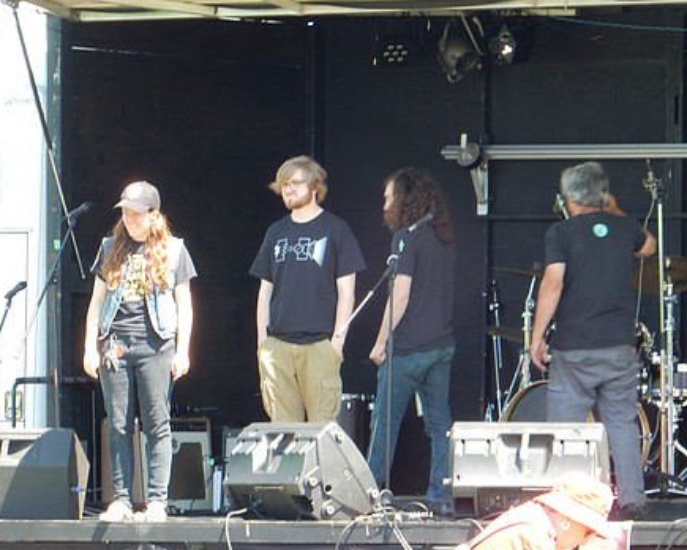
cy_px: 282
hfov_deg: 4.6
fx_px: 8499
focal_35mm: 418
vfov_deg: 3.7
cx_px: 423
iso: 125
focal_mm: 57.3
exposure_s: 1/50
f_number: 6.3
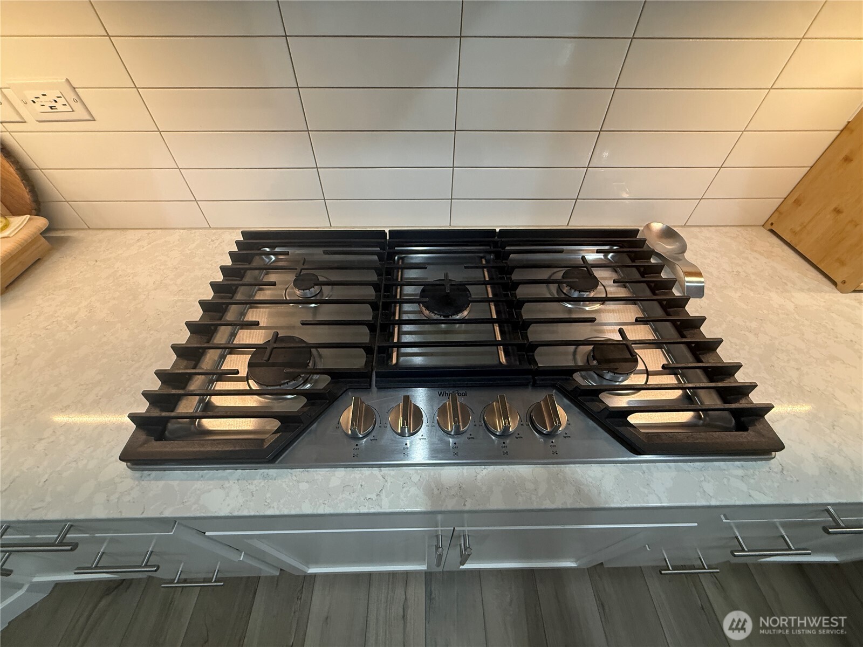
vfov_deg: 85.7
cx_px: 432
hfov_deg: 102.1
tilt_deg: -47.6
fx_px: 349
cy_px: 324
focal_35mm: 14
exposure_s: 1/60
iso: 320
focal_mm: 2.22
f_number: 2.2
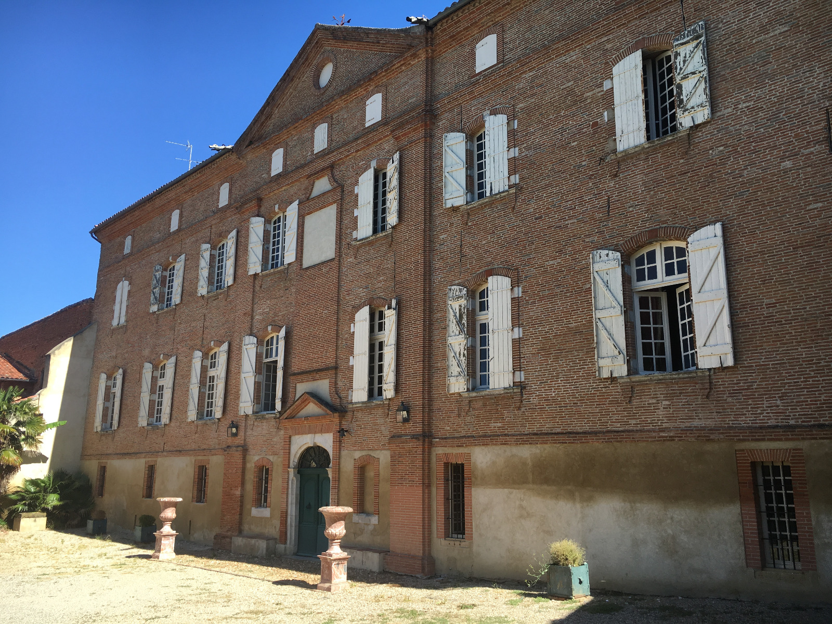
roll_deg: +0.9
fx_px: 697
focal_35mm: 29
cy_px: 312
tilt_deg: +13.8
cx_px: 416
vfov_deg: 48.2
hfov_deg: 61.7
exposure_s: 1/746
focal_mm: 4.15
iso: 25
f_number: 2.2
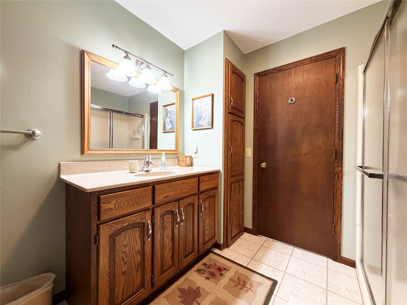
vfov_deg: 85.7
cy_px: 152
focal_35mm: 14
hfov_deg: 102.1
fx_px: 165
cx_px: 204
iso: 400
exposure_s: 1/60
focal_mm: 2.22
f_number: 2.2
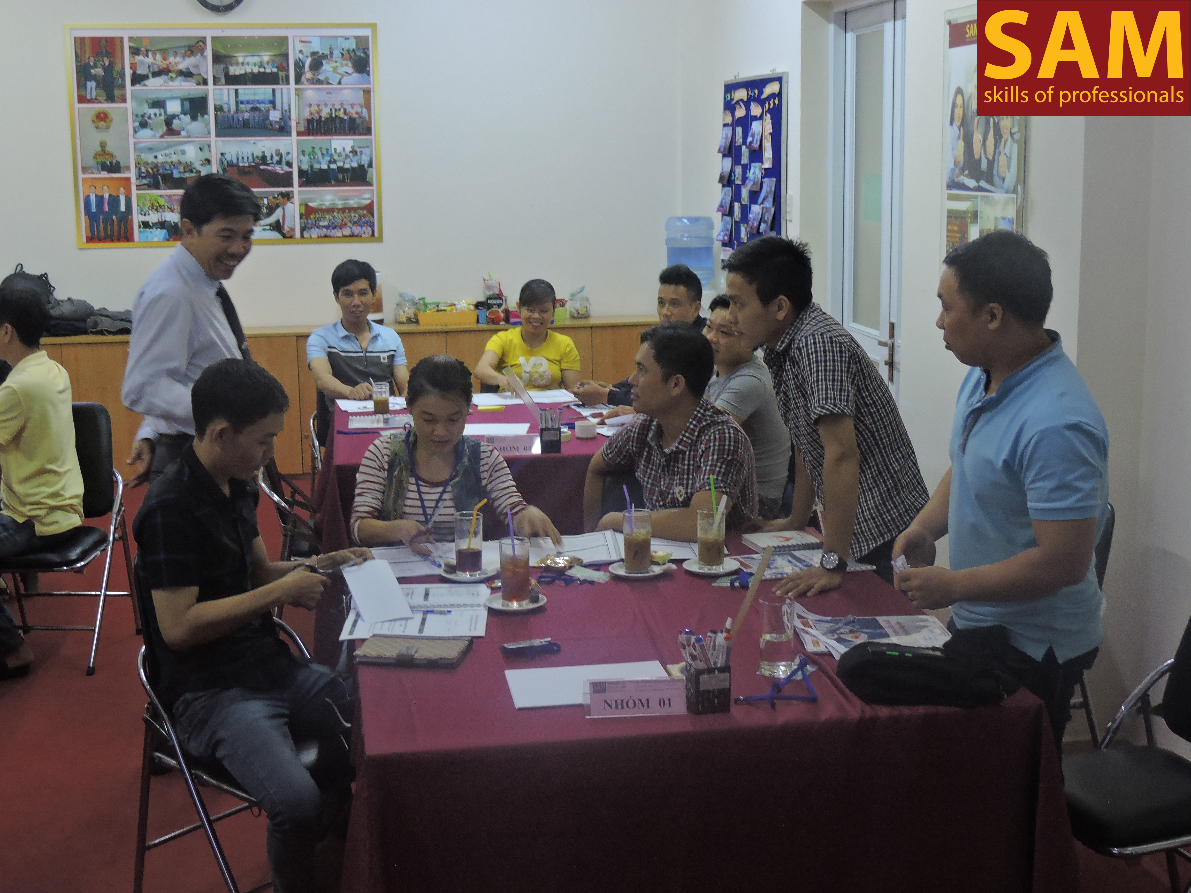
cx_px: 596
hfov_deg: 40.4
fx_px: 1617
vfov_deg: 30.9
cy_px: 446
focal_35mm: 47
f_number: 3.5
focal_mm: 8.4
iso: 400
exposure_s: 1/25
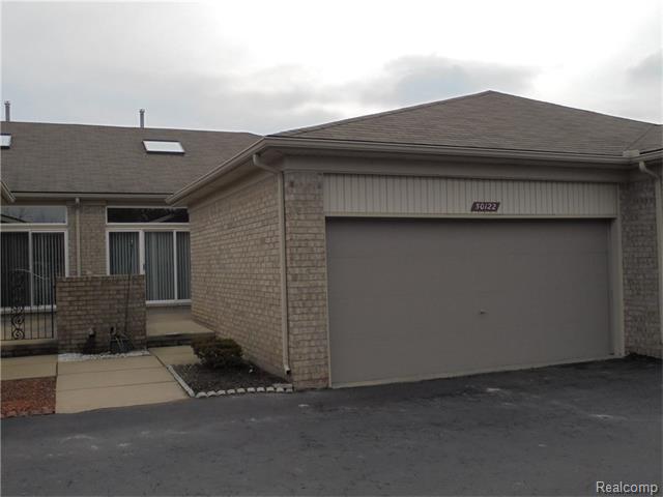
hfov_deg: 54.0
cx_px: 332
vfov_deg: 41.8
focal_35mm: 34
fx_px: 651
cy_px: 248
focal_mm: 6.1
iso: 100
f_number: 4
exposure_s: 1/640
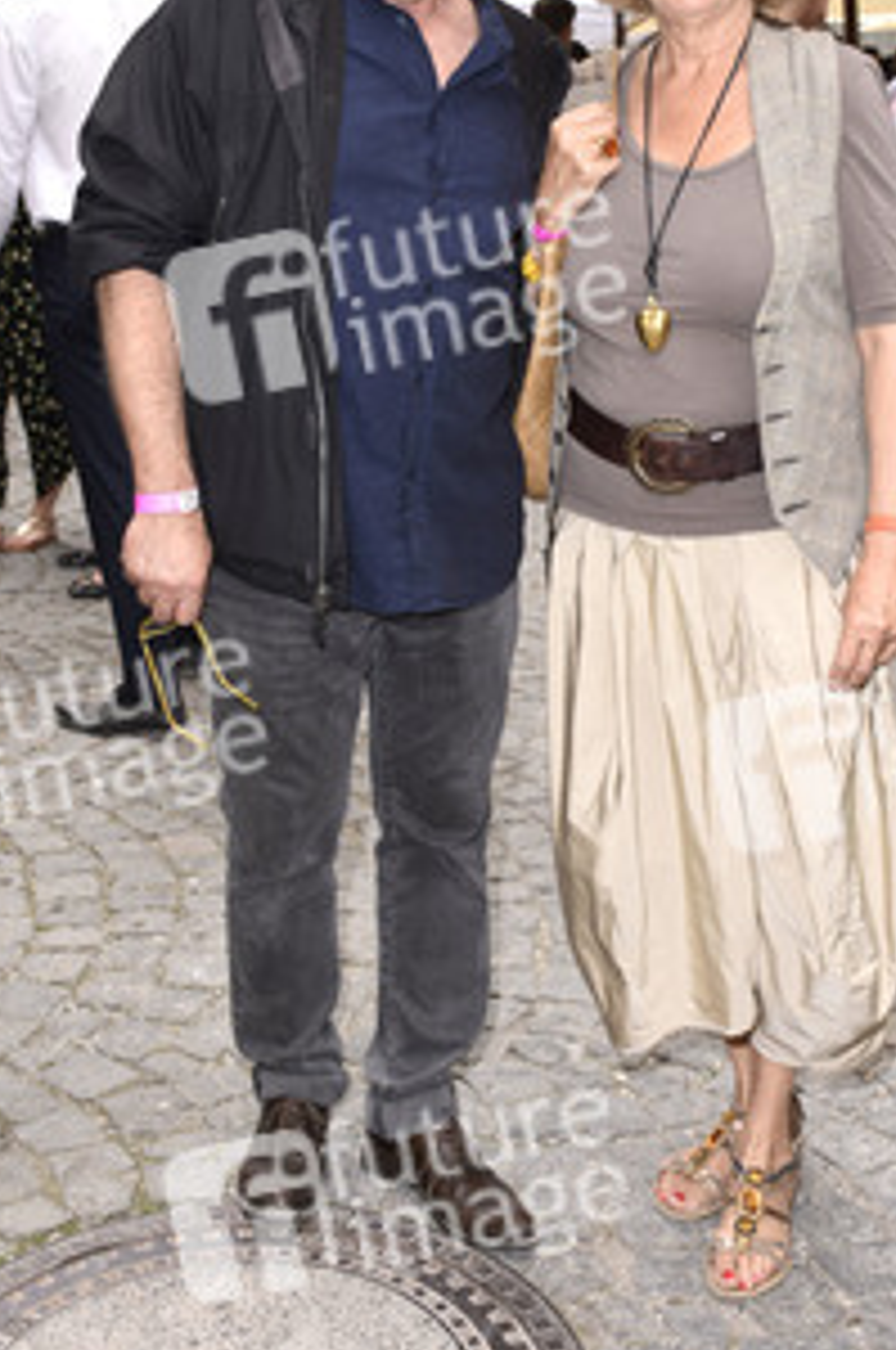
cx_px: 527
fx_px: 1798
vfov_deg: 40.9
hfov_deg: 27.9
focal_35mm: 48
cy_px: 522
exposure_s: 1/160
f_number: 6.3
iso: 200
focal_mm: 24
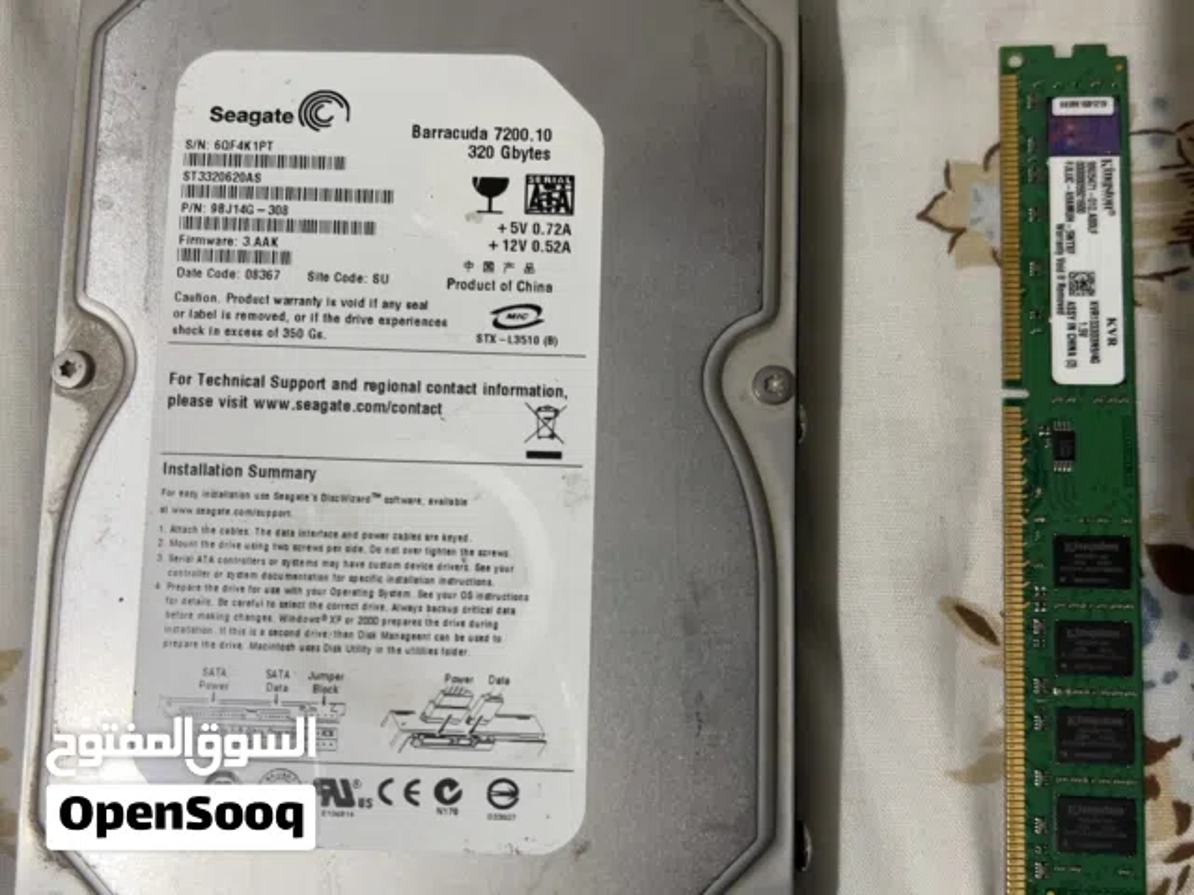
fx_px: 897
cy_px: 448
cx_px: 597
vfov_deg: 53.1
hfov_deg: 67.3
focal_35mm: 26
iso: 250
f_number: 1.5
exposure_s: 1/50
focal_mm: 5.7
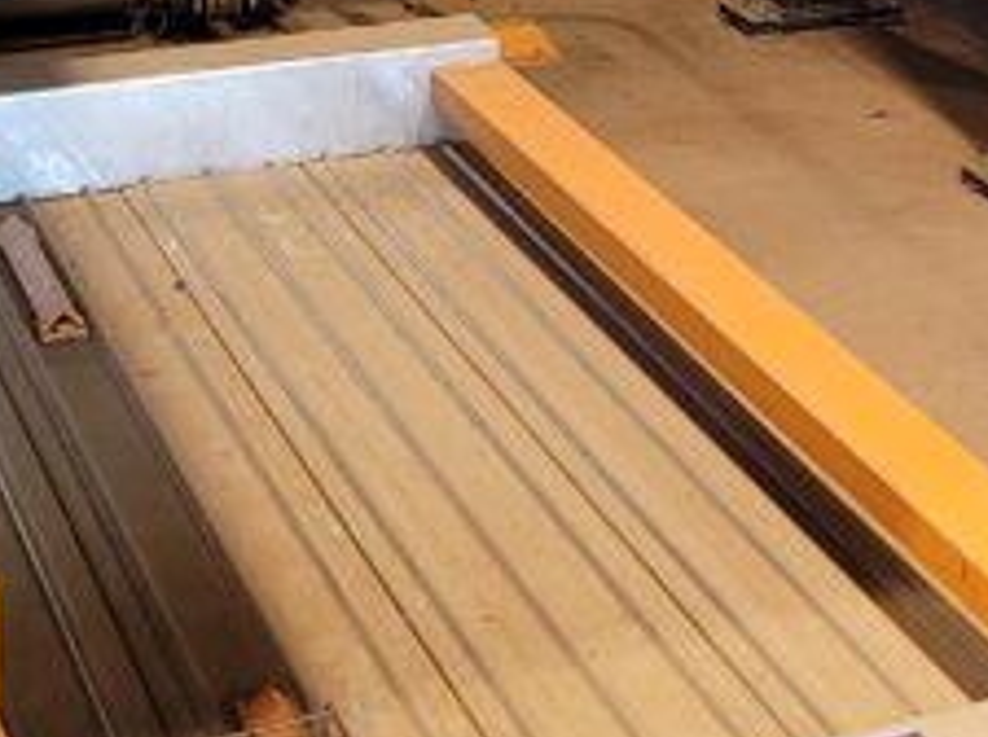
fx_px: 3249
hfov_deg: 15.9
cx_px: 1489
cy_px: -491
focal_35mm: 114
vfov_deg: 12.1
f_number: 1.8
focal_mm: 7
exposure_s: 1/40
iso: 320
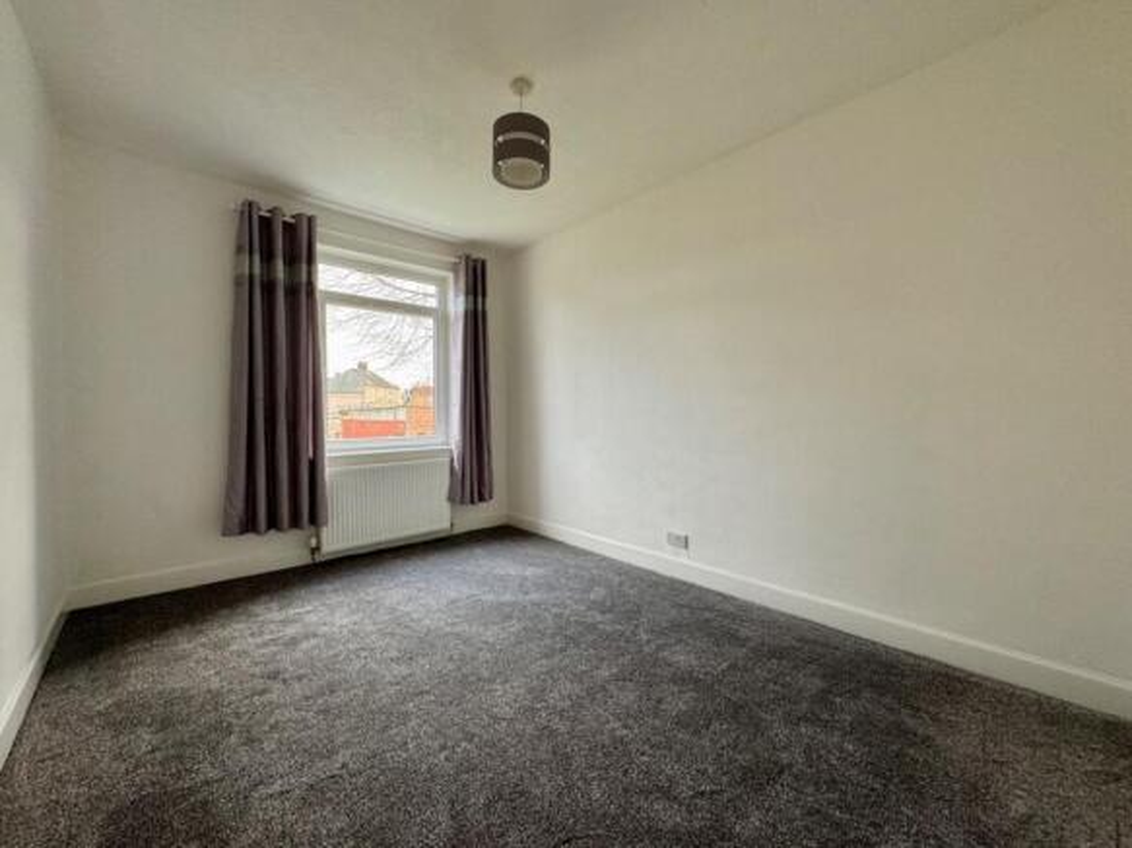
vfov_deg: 85.7
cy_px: 424
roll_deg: +0.4
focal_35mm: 14
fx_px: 458
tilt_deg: -0.9
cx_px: 566
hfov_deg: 102.1
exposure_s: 1/99
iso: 200
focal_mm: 2.22
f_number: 2.2
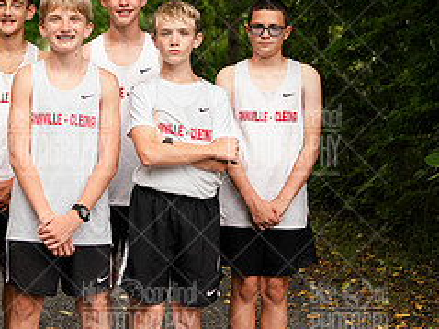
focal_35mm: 110
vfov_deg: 13.4
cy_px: 61
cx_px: 28
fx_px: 1394
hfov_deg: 17.6
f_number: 2
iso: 640
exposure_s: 1/250
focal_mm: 35
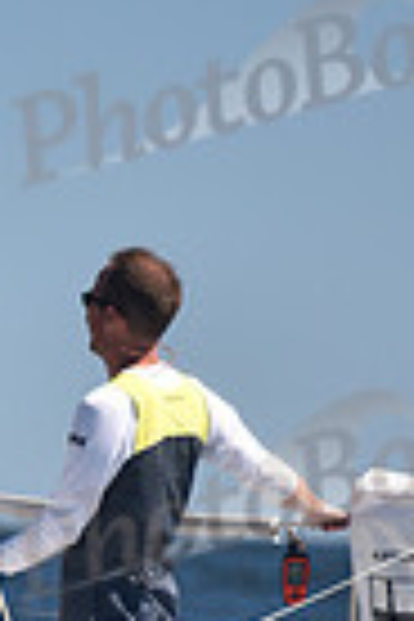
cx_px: -218
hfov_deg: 1.6
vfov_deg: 2.5
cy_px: 783
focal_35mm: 838
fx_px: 14454
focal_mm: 200
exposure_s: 1/1000
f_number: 4
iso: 200
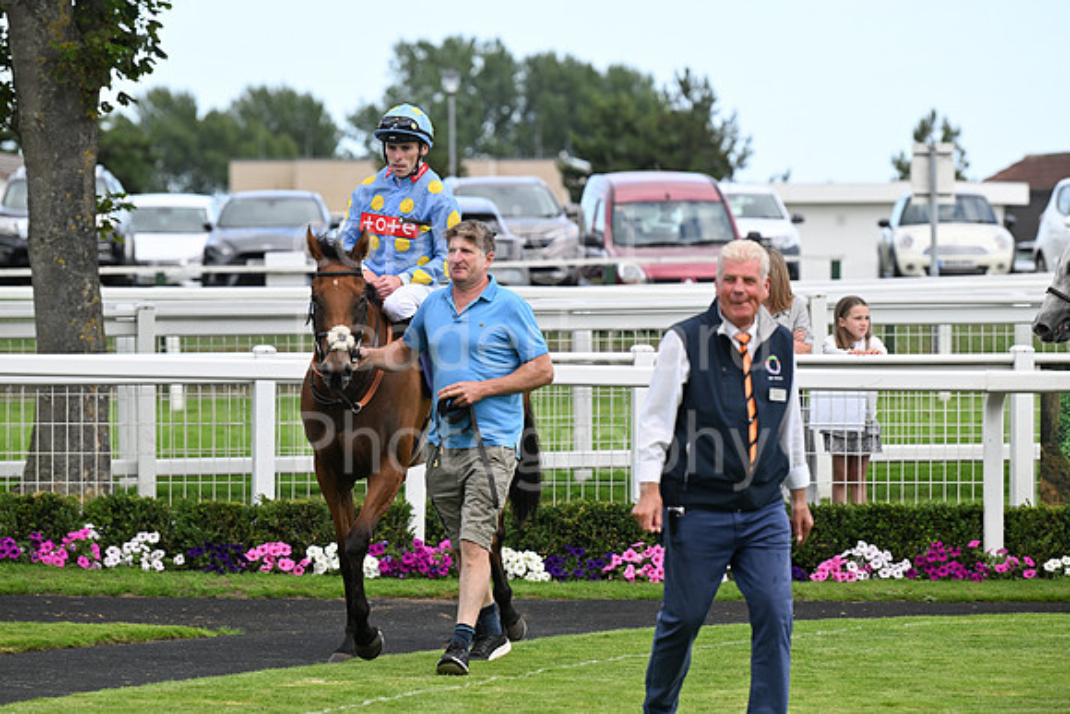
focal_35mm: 200
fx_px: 5946
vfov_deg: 6.9
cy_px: 357
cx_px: 535
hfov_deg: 10.3
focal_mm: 200
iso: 500
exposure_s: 1/1000
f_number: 5
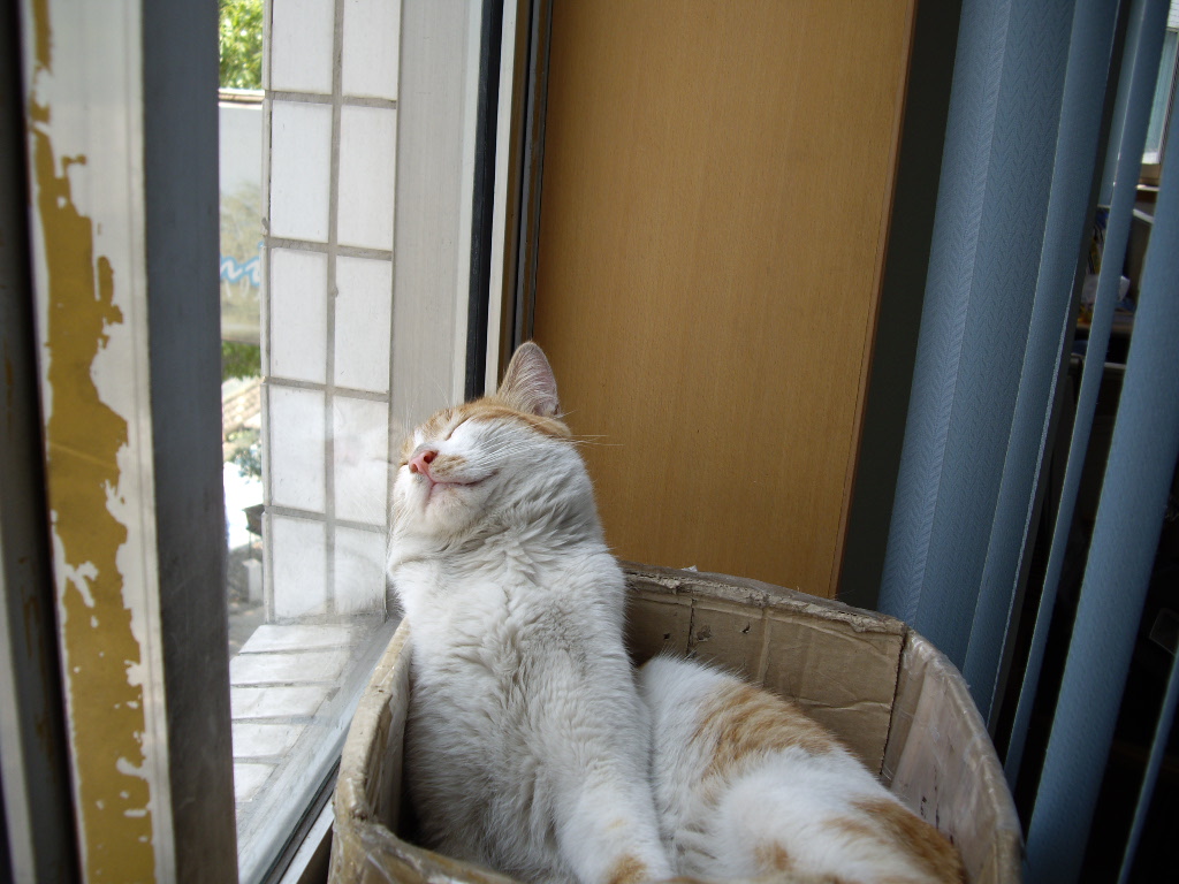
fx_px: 1294
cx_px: 590
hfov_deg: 49.0
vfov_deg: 37.7
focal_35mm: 38
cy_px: 442
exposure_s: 1/125
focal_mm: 7.9
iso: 64
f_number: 2.8
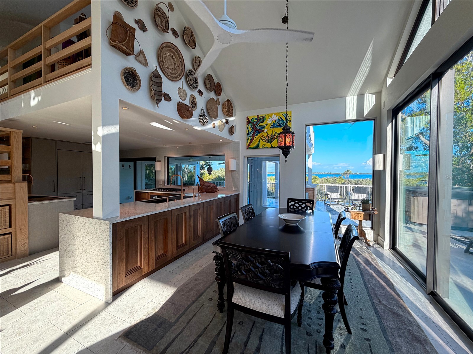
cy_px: 177
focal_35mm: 14
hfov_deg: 102.1
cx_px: 236
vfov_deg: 85.7
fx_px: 191
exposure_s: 1/207
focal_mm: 2.2
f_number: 2.2
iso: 40
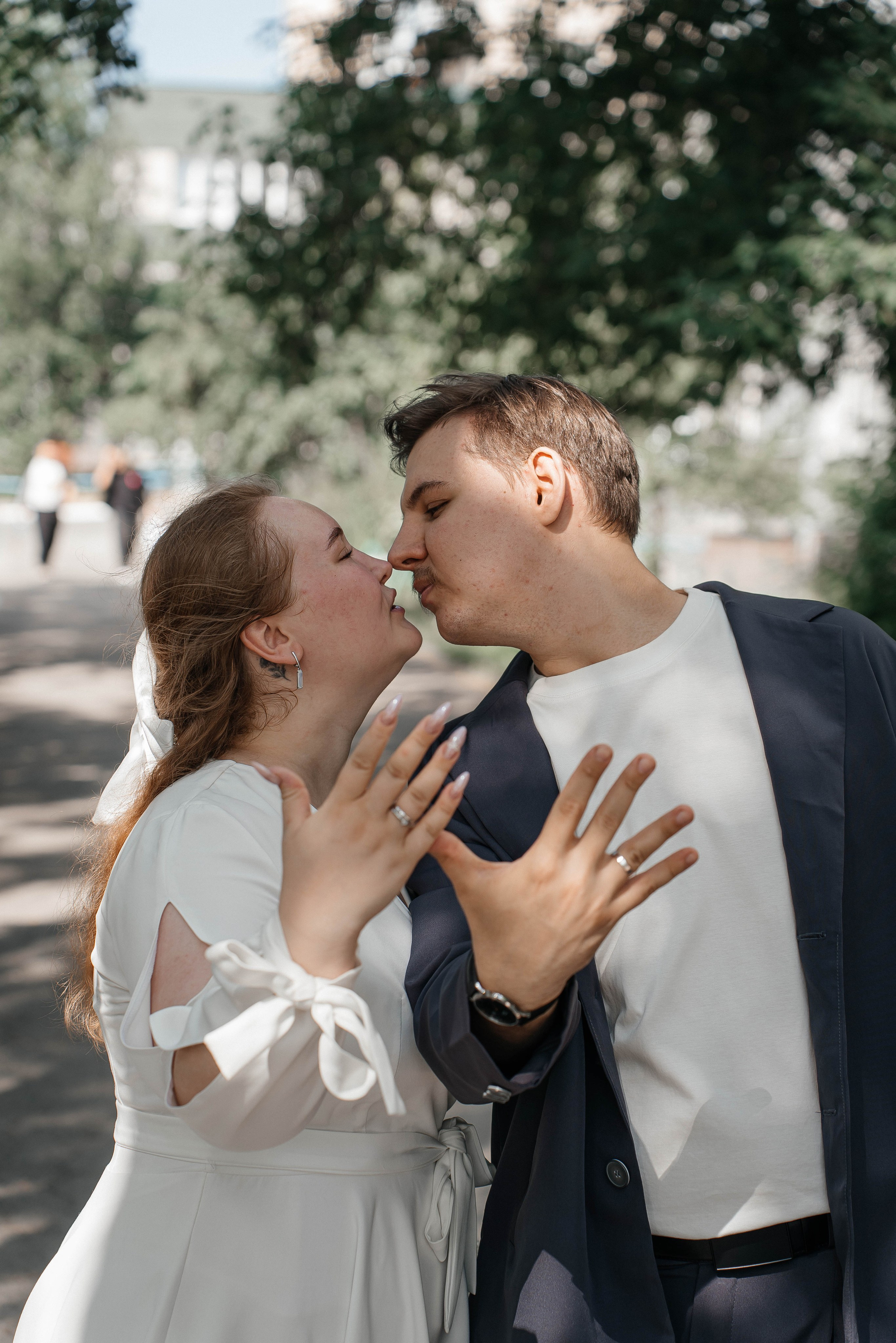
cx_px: 448
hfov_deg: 18.2
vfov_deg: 27.0
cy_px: 672
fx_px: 2800
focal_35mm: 75
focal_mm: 75
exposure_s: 1/200
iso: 50
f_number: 4
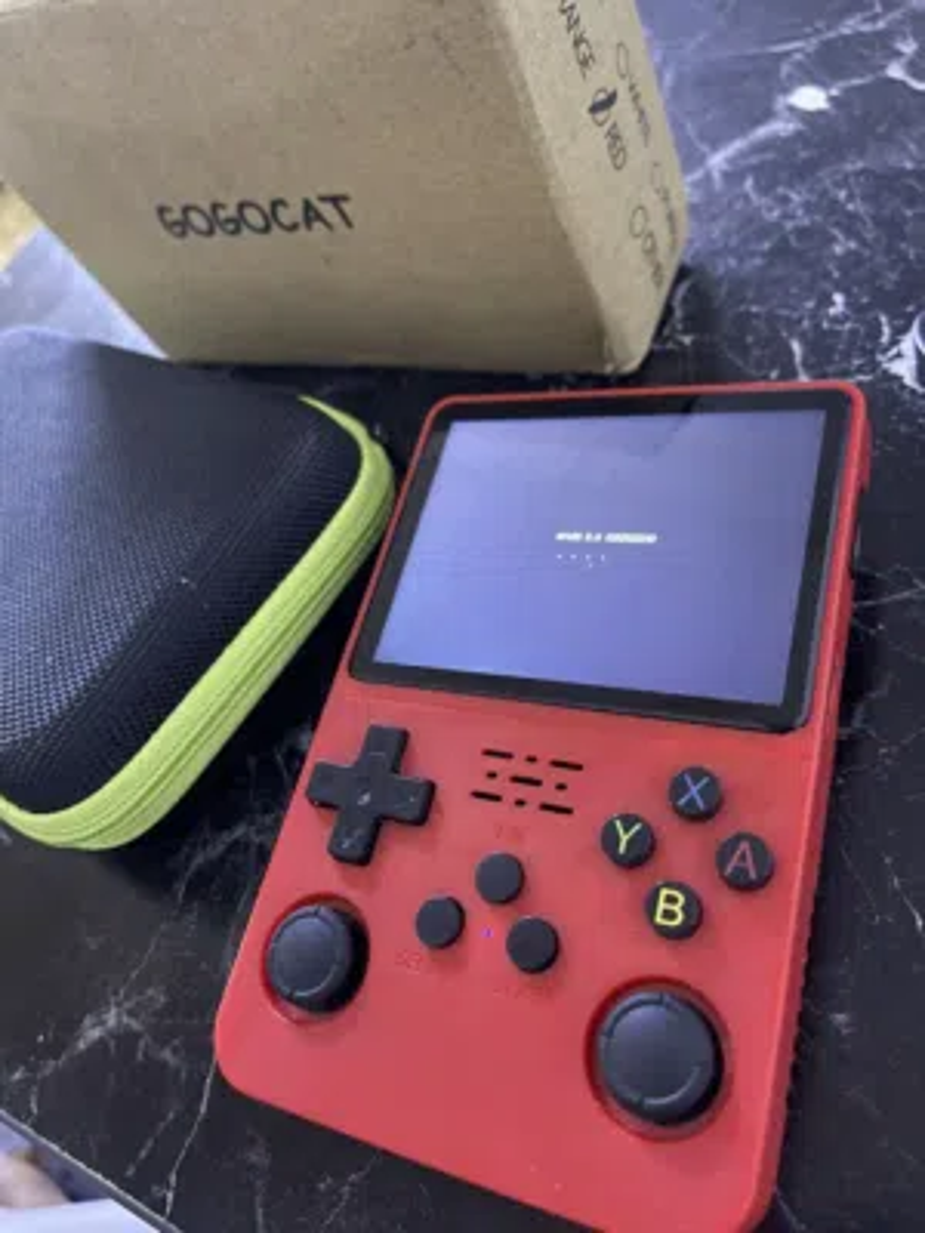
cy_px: 616
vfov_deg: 69.4
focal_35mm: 25
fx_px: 891
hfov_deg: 54.9
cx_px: 462
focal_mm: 5.1
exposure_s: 1/17
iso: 800
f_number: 1.6
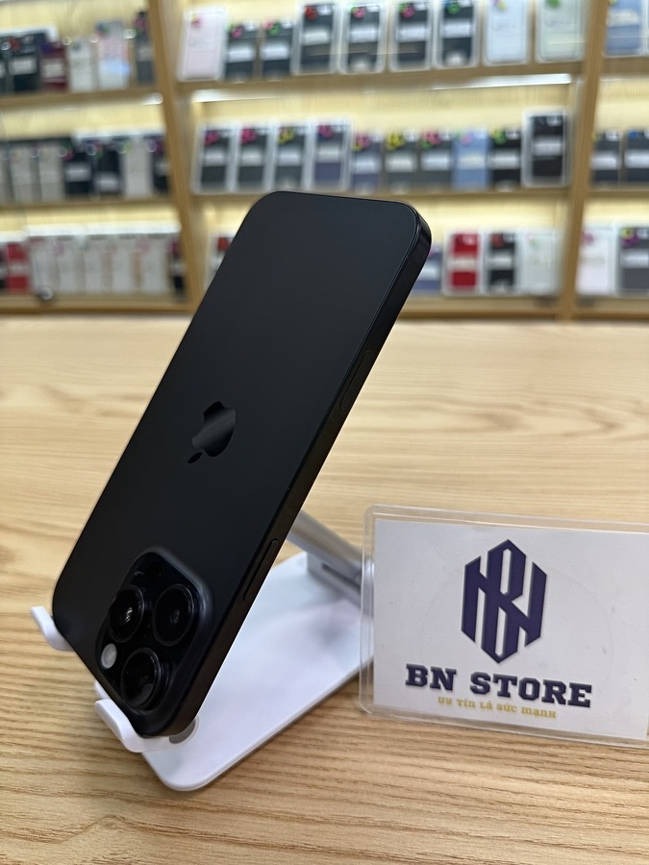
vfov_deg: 71.6
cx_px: 324
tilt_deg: -26.7
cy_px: 432
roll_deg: +1.7
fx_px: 600
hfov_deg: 56.8
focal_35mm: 24
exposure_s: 1/120
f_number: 1.78
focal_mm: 6.76
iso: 80
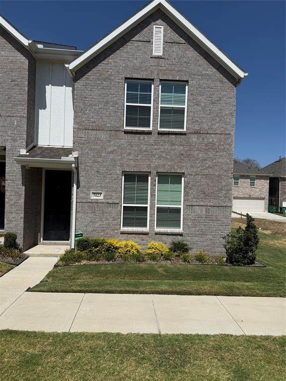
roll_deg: -2.1
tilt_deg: -0.3
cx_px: 143
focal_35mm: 24
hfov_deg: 56.8
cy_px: 190
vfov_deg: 71.6
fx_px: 264
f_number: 1.78
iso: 80
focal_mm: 6.76
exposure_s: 1/10309
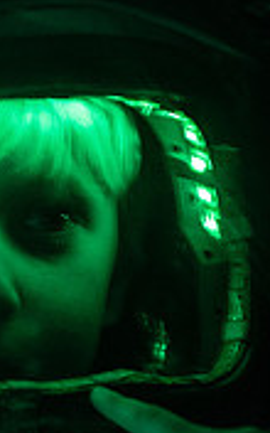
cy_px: 296
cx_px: -98
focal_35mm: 235
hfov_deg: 5.5
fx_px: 2767
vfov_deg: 8.9
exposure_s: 1/80
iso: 2500
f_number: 2.8
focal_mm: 70
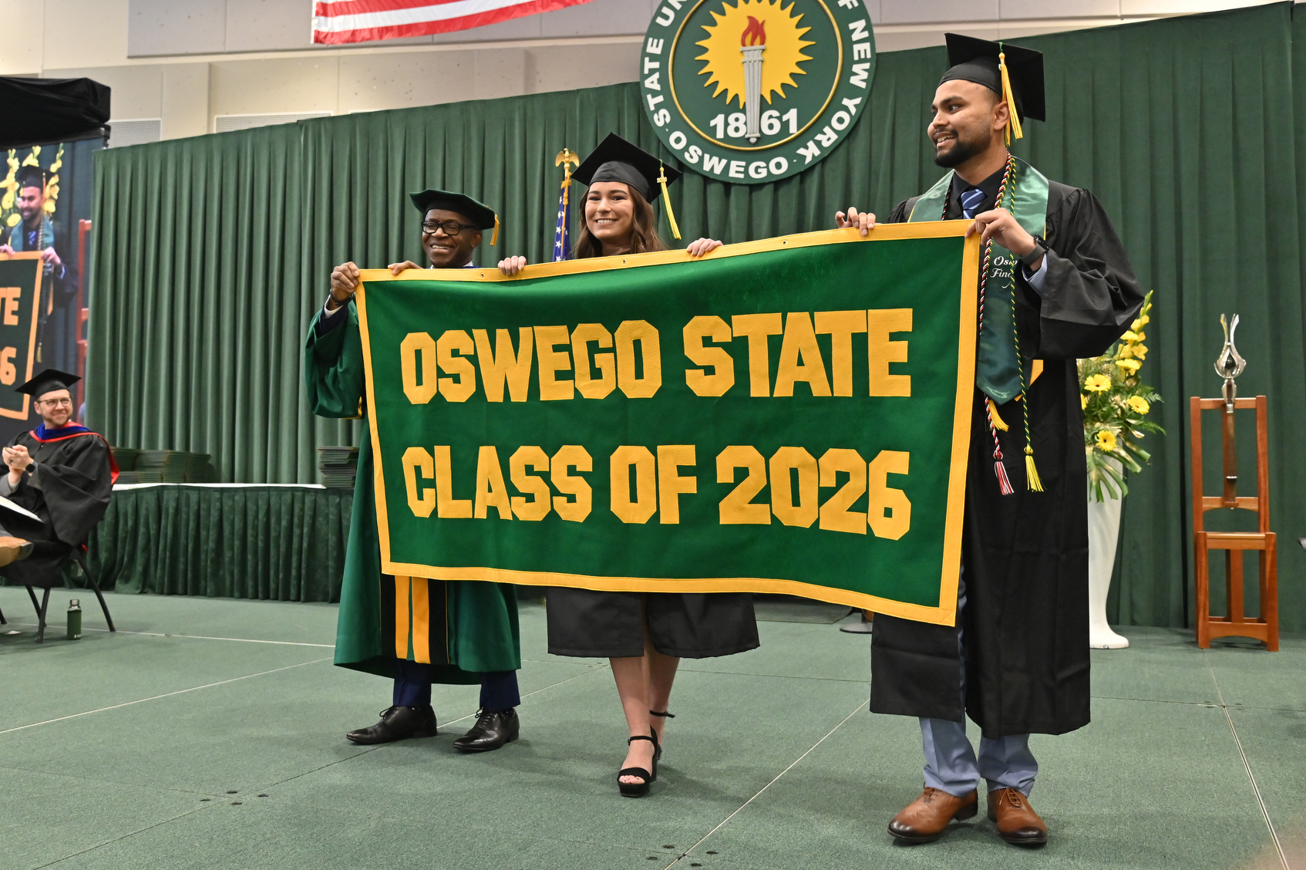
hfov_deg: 55.8
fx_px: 1233
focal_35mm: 34
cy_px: 413
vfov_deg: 38.8
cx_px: 621
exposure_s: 1/200
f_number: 5.6
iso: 2500
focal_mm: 32
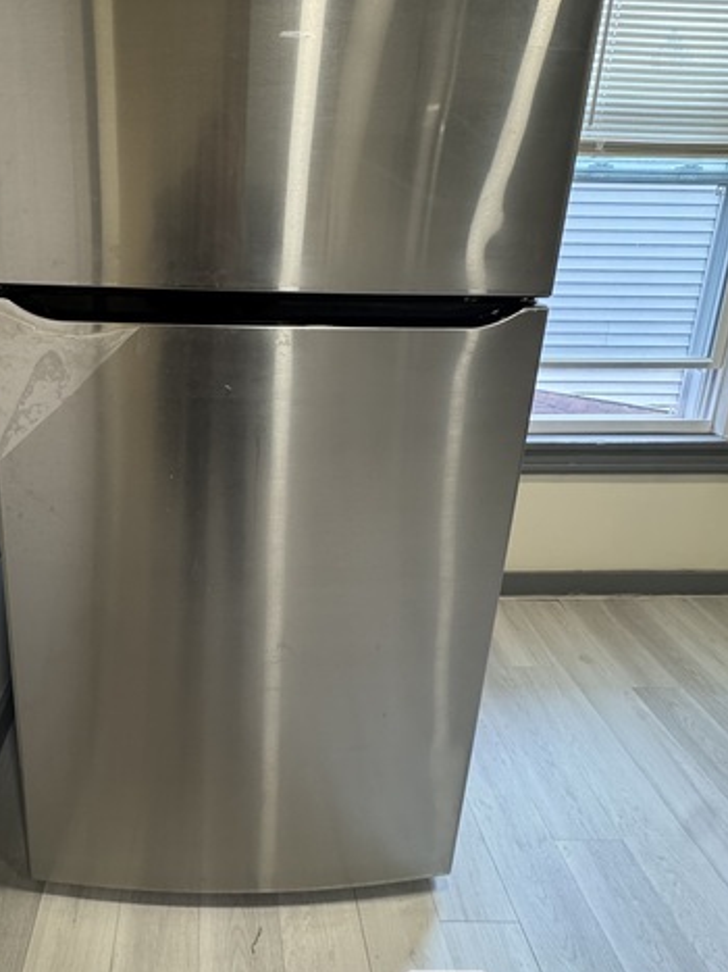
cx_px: 220
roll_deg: -0.8
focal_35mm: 20
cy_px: 359
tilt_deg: -13.8
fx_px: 561
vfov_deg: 80.1
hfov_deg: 63.6
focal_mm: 2.22
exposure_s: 1/60
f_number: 2.2
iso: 320
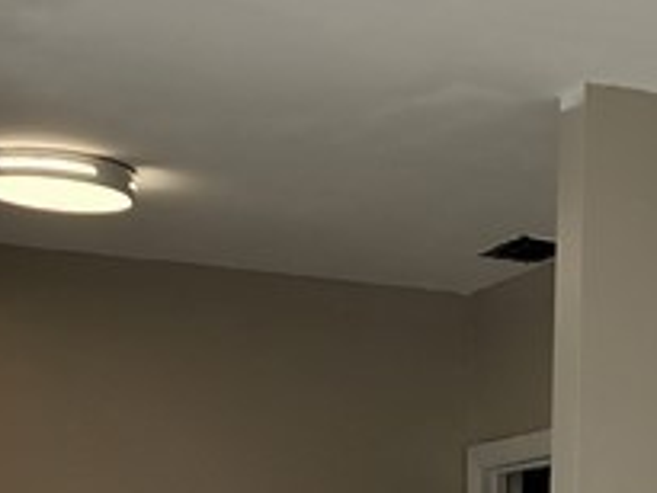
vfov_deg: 11.6
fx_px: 2184
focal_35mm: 115
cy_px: 989
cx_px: 683
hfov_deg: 16.7
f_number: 1.8
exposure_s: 1/180
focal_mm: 6.4
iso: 50
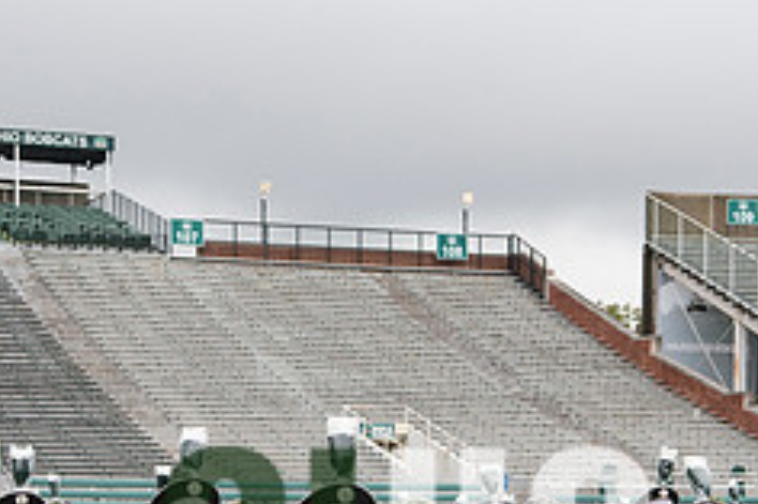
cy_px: 599
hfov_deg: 16.0
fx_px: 2693
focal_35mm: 128
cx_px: 408
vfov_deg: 10.5
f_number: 5.6
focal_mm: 52
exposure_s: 1/1600
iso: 640
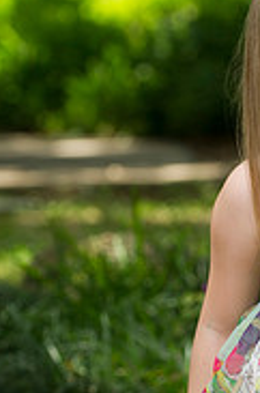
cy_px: 281
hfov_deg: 4.0
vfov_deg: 6.0
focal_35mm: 345
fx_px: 3759
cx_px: 278
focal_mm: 140
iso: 200
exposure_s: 1/100
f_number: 5.6
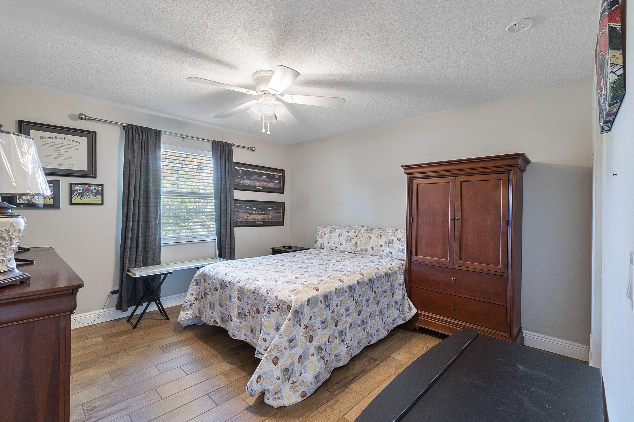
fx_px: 264
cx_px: 317
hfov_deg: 100.4
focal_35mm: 15
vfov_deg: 77.3
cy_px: 211
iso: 160
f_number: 11
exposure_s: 1/1.25
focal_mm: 10
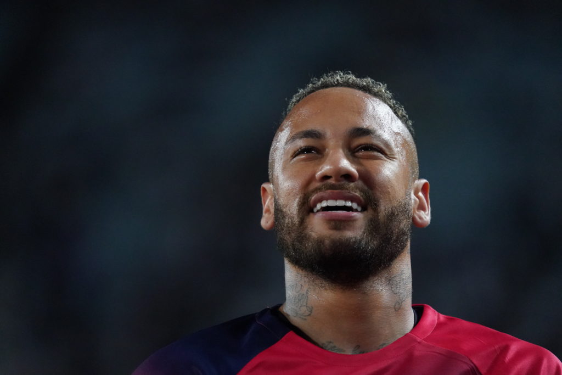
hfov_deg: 3.4
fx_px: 9367
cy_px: 188
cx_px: 281
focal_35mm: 600
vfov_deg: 2.3
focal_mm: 600
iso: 12800
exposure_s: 1/1000
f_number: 6.3
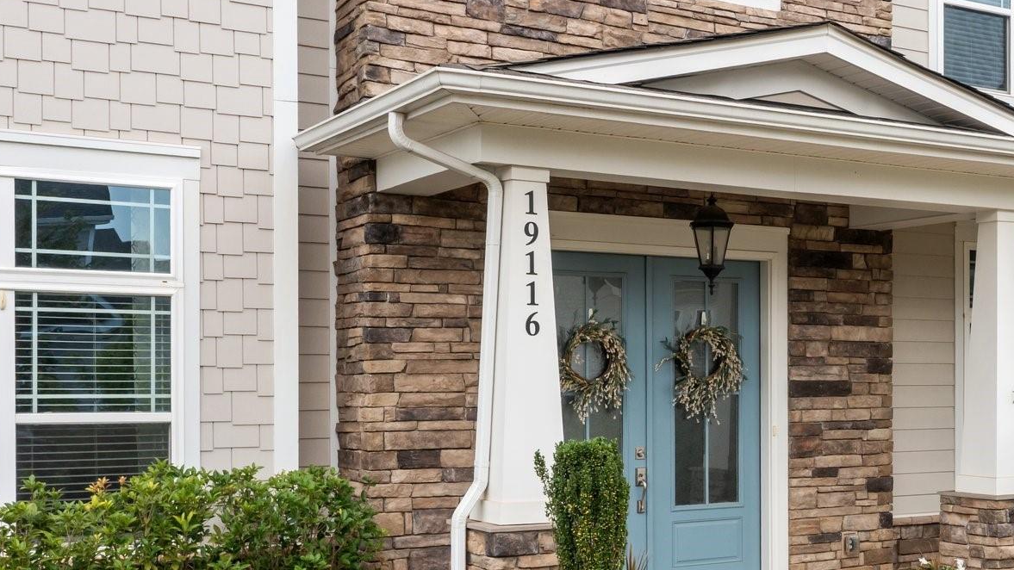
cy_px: 317
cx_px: 842
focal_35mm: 51
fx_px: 1371
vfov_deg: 23.5
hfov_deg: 38.7
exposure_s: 1/240
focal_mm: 10.26
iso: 100
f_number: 5
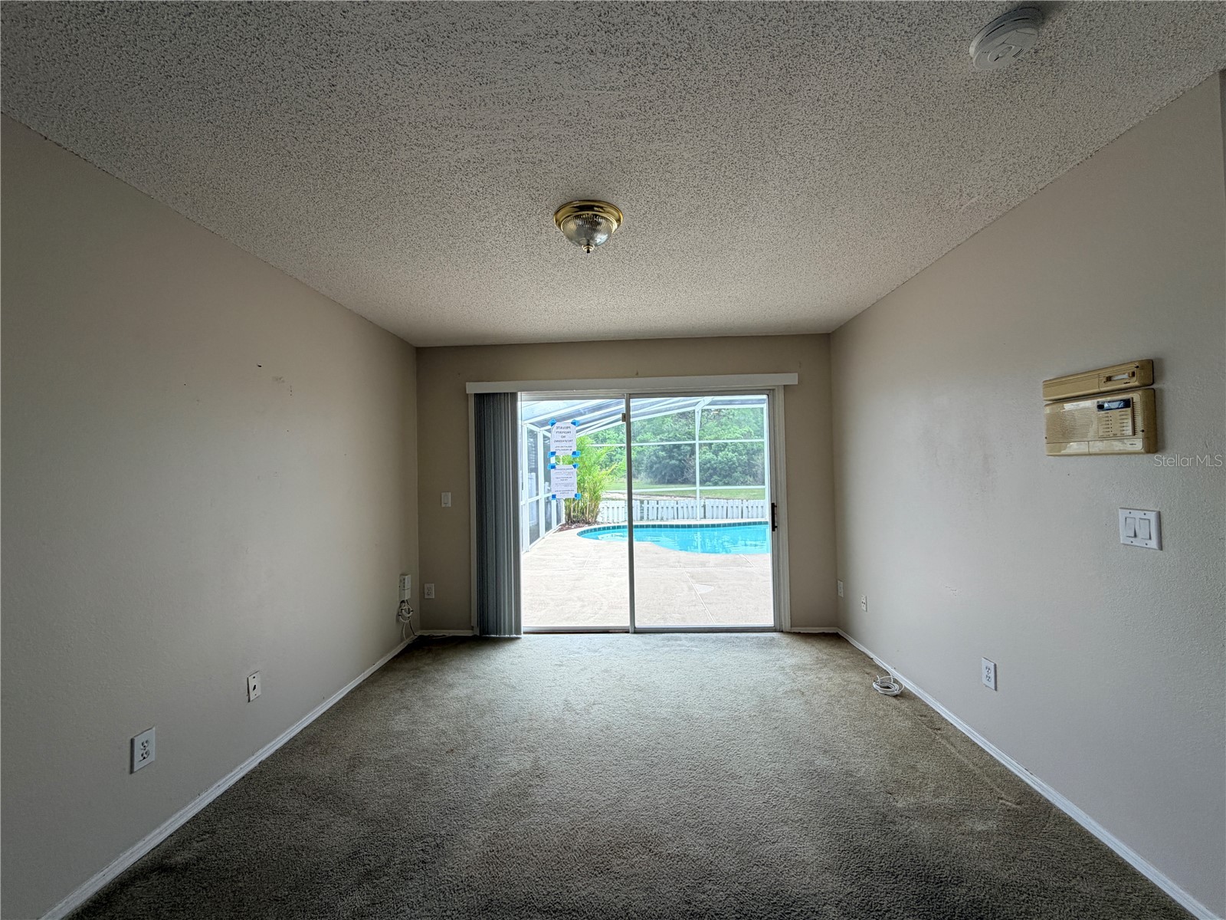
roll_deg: +1.5
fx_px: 496
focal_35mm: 14
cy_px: 460
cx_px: 613
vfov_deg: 85.7
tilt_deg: +1.4
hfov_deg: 102.1
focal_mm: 2.22
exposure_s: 1/270
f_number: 2.2
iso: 50
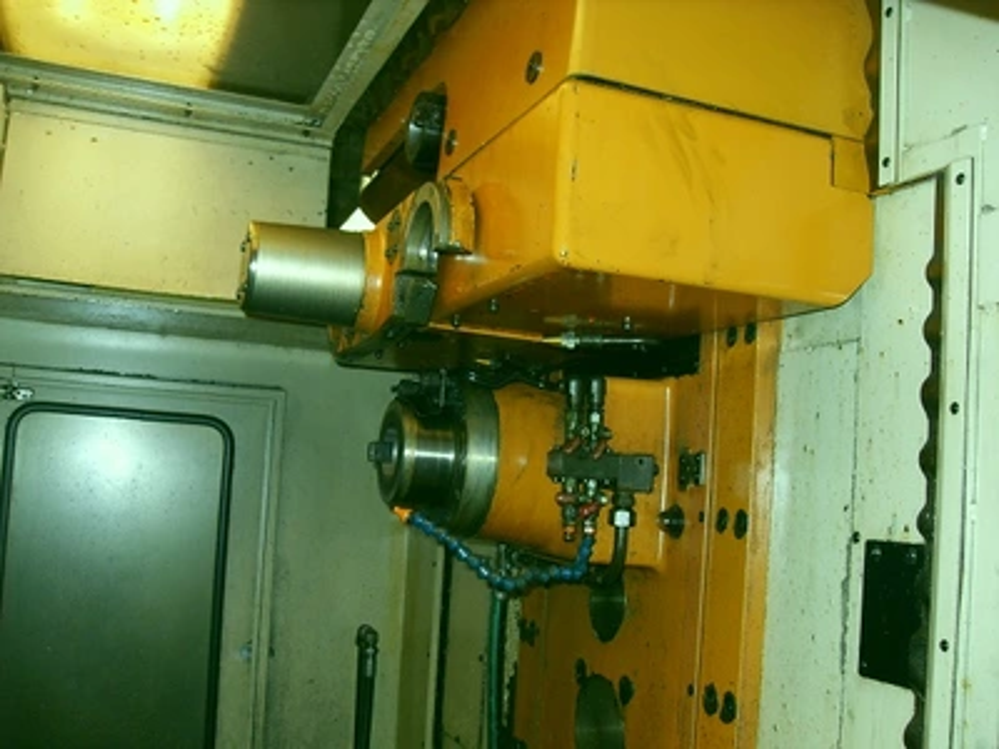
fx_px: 981
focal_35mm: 34
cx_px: 500
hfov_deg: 54.0
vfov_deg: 41.8
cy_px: 374
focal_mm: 6.3
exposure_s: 1/45
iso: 100
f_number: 2.8
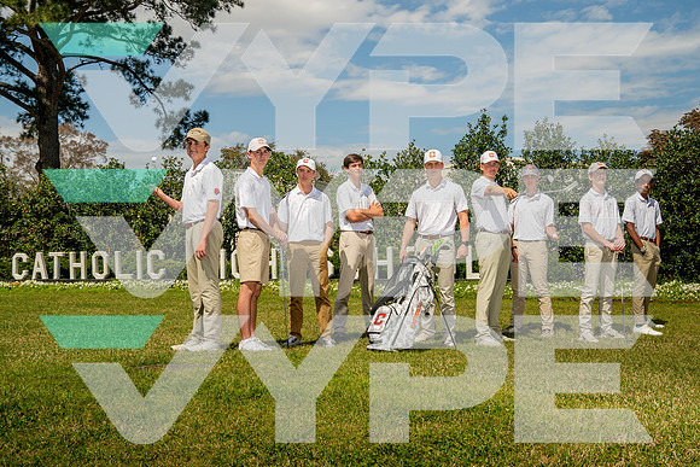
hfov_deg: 51.4
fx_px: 726
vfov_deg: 35.6
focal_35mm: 37
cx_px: 381
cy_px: 254
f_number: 8
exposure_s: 1/250
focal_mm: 29
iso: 100
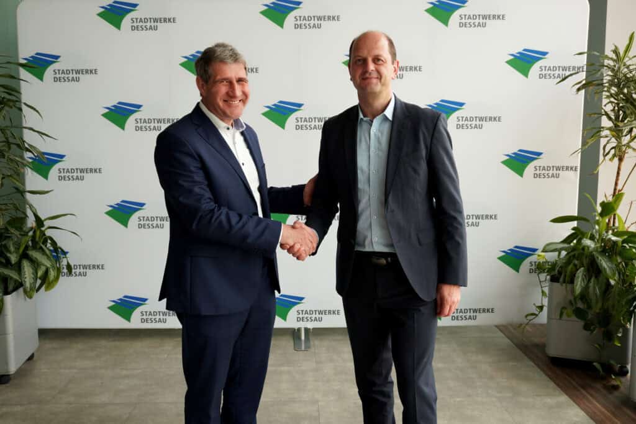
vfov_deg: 40.0
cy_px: 212
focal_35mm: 33
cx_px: 318
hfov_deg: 57.2
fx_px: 583
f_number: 4
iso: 100
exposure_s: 1/60
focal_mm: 22
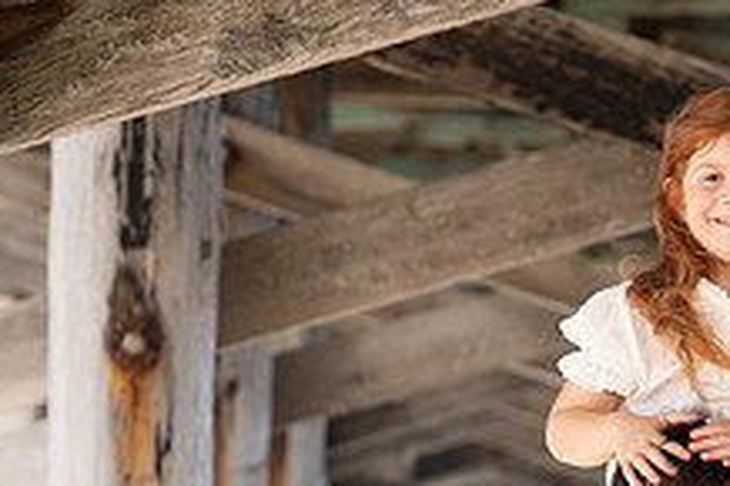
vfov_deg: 3.9
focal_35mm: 352
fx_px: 7132
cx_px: 787
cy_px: 622
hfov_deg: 5.8
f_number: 6.3
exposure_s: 1/160
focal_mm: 132
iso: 160
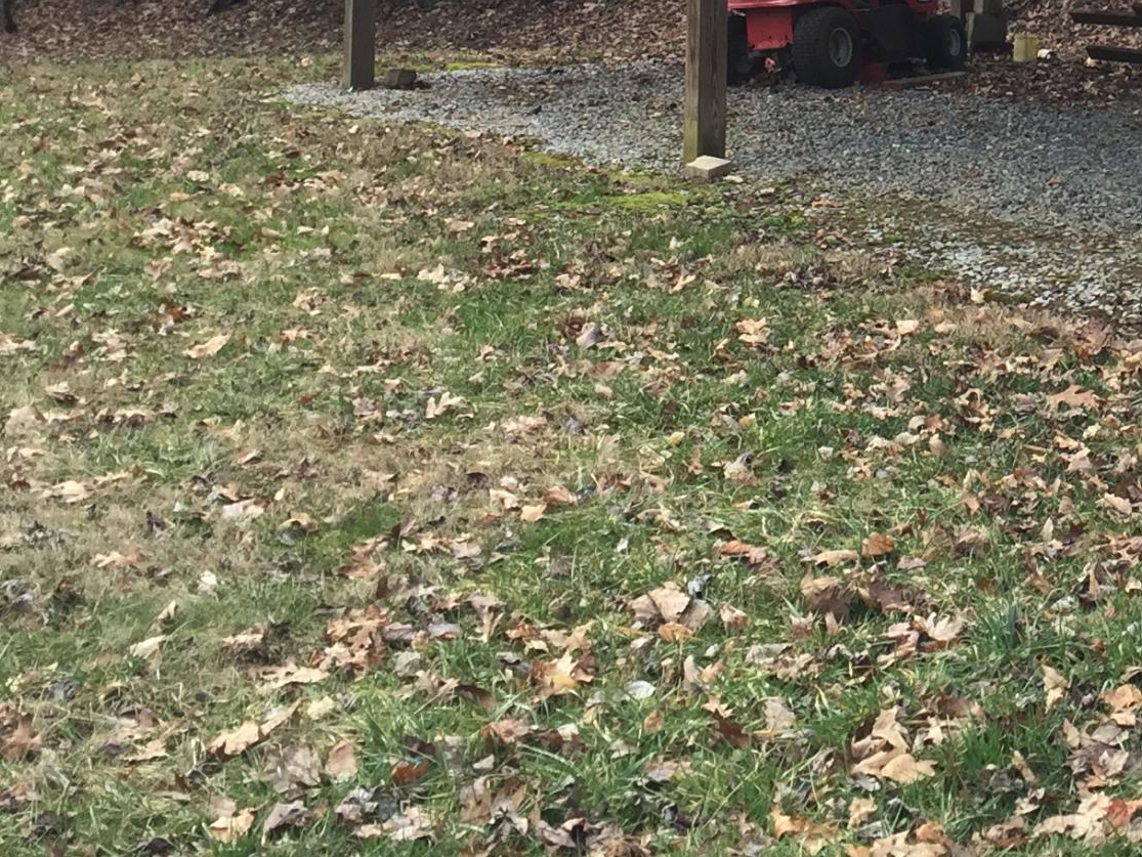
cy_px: -143
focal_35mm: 78
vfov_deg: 18.1
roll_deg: -1.8
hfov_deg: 23.8
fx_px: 2574
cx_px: 1177
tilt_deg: -1.1
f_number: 2.2
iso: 32
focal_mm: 4.15
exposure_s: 1/183
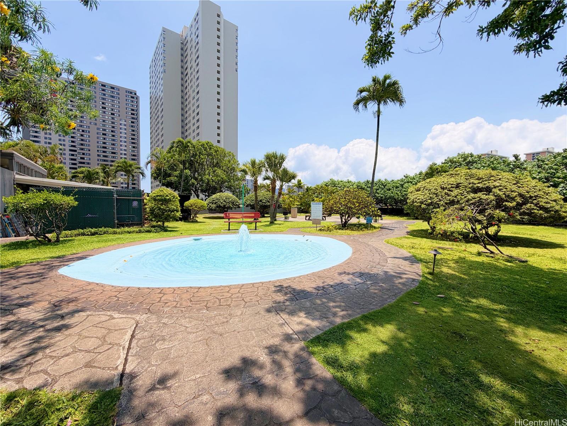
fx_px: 229
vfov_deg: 85.7
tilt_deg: -2.3
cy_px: 213
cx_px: 284
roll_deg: -0.7
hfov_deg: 102.1
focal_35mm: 14
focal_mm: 2.22
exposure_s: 1/1235
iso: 20
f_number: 2.2
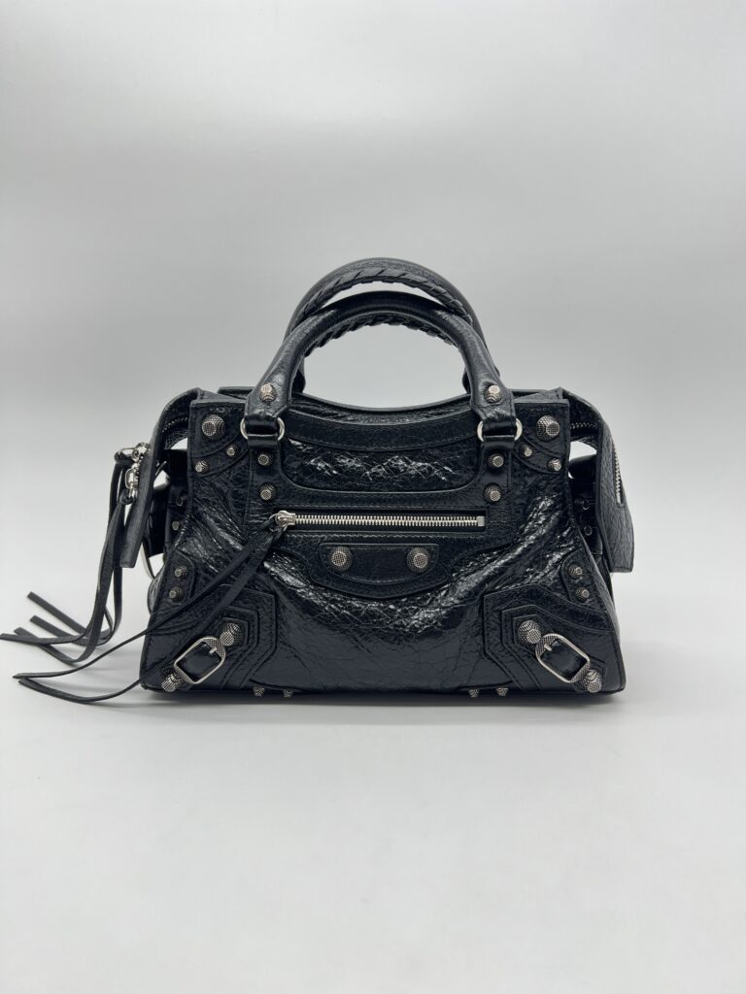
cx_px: 373
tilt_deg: -9.2
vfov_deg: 67.3
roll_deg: +0.3
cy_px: 497
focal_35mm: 26
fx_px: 747
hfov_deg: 53.1
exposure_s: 1/100
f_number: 1.5
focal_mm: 5.7
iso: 40
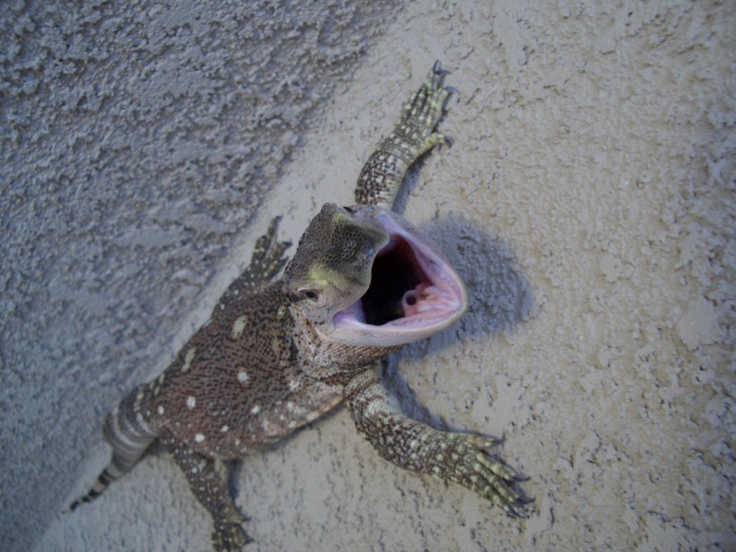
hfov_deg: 52.6
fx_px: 744
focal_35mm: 35
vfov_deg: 40.7
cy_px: 276
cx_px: 368
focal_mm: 5.8
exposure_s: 1/13
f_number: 2.6
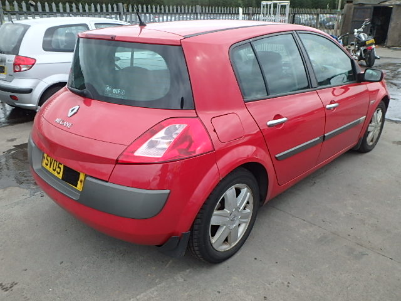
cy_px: 150
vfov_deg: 48.2
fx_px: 336
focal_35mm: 29
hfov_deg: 61.7
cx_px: 200
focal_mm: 5.2
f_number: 4.6
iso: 125
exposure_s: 1/250
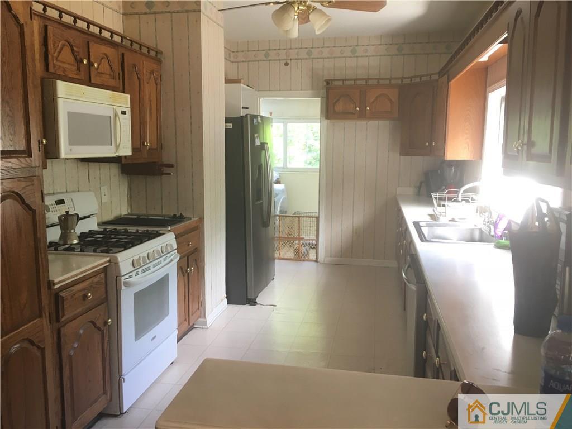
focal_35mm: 29
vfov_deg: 48.2
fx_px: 479
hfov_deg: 61.7
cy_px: 214
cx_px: 286
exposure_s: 1/30
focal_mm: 4.15
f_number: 2.2
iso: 50
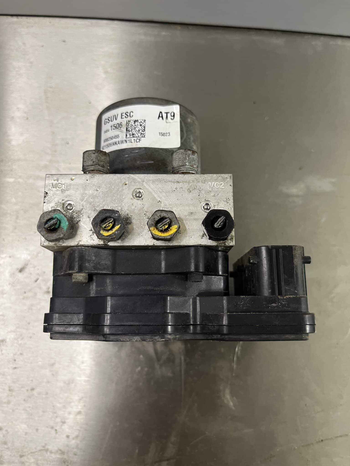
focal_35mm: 26
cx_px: 175
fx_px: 351
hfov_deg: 53.1
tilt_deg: -78.5
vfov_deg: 67.3
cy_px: 233
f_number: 1.6
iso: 125
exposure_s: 1/50
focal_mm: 5.1
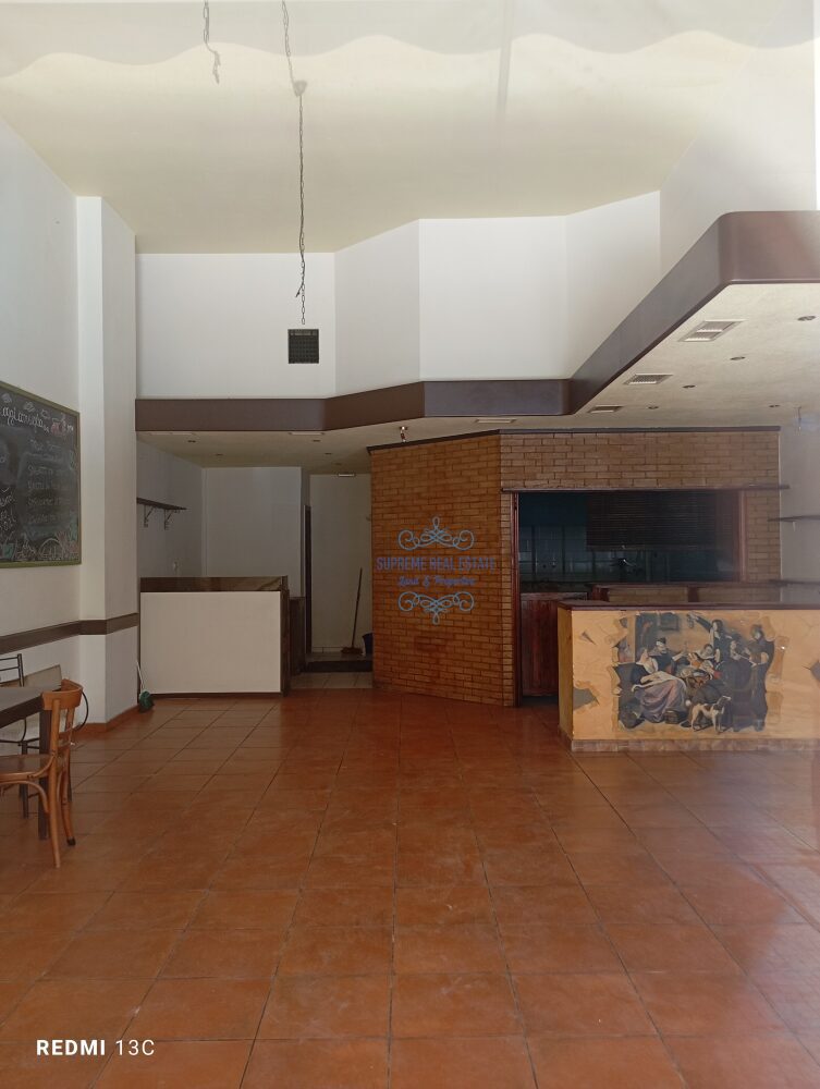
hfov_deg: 49.9
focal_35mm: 28
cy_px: 544
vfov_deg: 63.4
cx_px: 410
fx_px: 882
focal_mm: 4.27
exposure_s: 1/33.3
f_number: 1.8
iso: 556
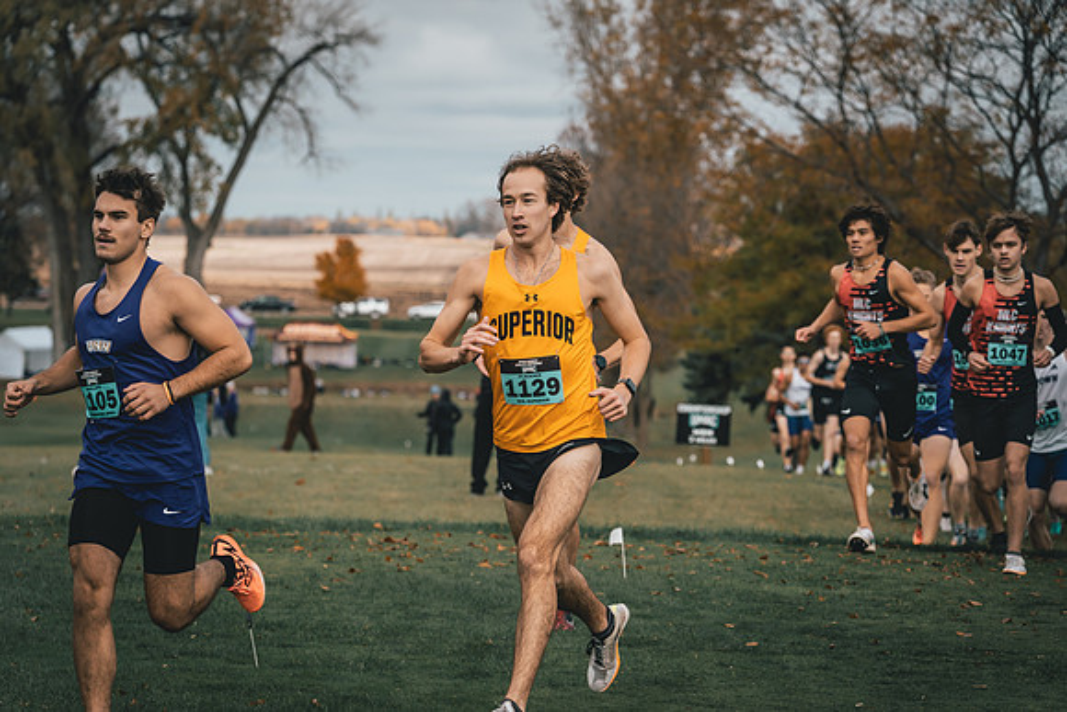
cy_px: 356
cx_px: 534
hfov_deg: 12.8
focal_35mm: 161
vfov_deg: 8.5
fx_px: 4773
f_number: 6.3
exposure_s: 1/1250
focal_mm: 161
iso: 400
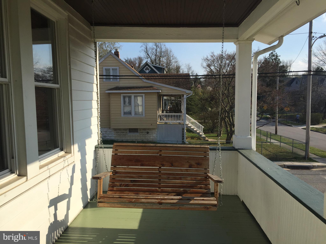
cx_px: 163
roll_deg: +1.8
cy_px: 122
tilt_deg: -5.2
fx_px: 273
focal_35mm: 29
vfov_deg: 48.2
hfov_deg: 61.7
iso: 32
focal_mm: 4.15
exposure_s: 1/2639
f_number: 2.2
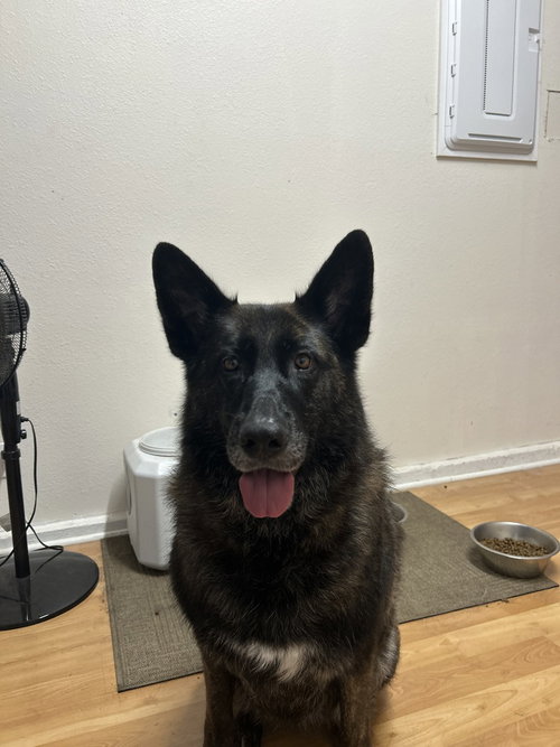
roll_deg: +0.4
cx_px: 280
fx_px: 561
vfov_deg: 67.3
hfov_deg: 53.0
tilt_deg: -12.2
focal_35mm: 26
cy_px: 374
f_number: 1.5
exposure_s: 1/60
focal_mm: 5.7
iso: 100
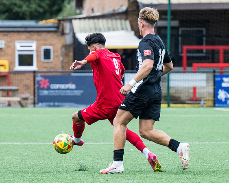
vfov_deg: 3.1
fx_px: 3383
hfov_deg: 3.9
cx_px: 61
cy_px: 92
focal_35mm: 499
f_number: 4.5
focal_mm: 200
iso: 800
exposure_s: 1/1600
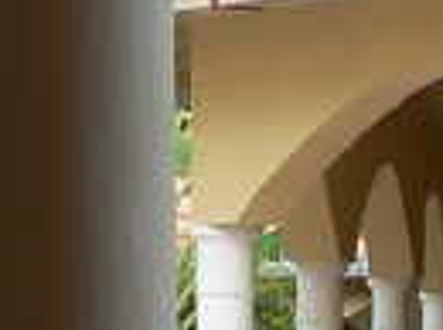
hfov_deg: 7.3
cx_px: 494
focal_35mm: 269
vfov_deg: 5.4
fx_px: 3436
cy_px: 583
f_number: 4
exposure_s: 1/100
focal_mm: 6
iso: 64
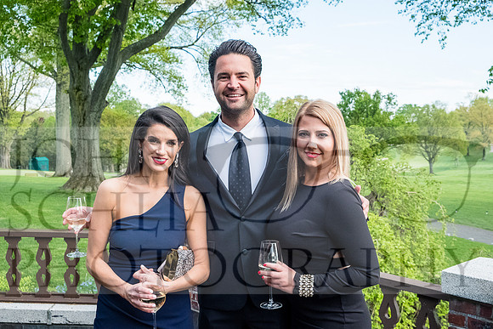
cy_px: 164
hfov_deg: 48.4
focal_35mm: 40
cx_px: 246
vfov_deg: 33.4
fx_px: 548
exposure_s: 1/800
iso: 3200
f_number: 6.4
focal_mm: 26.5
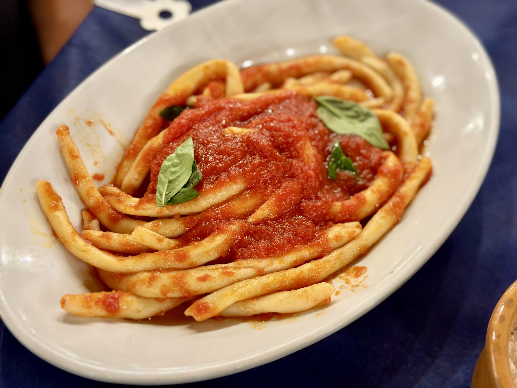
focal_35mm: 48
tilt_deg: -53.3
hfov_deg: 39.7
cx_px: 258
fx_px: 717
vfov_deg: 30.3
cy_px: 194
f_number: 1.78
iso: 320
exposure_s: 1/33
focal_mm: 6.76
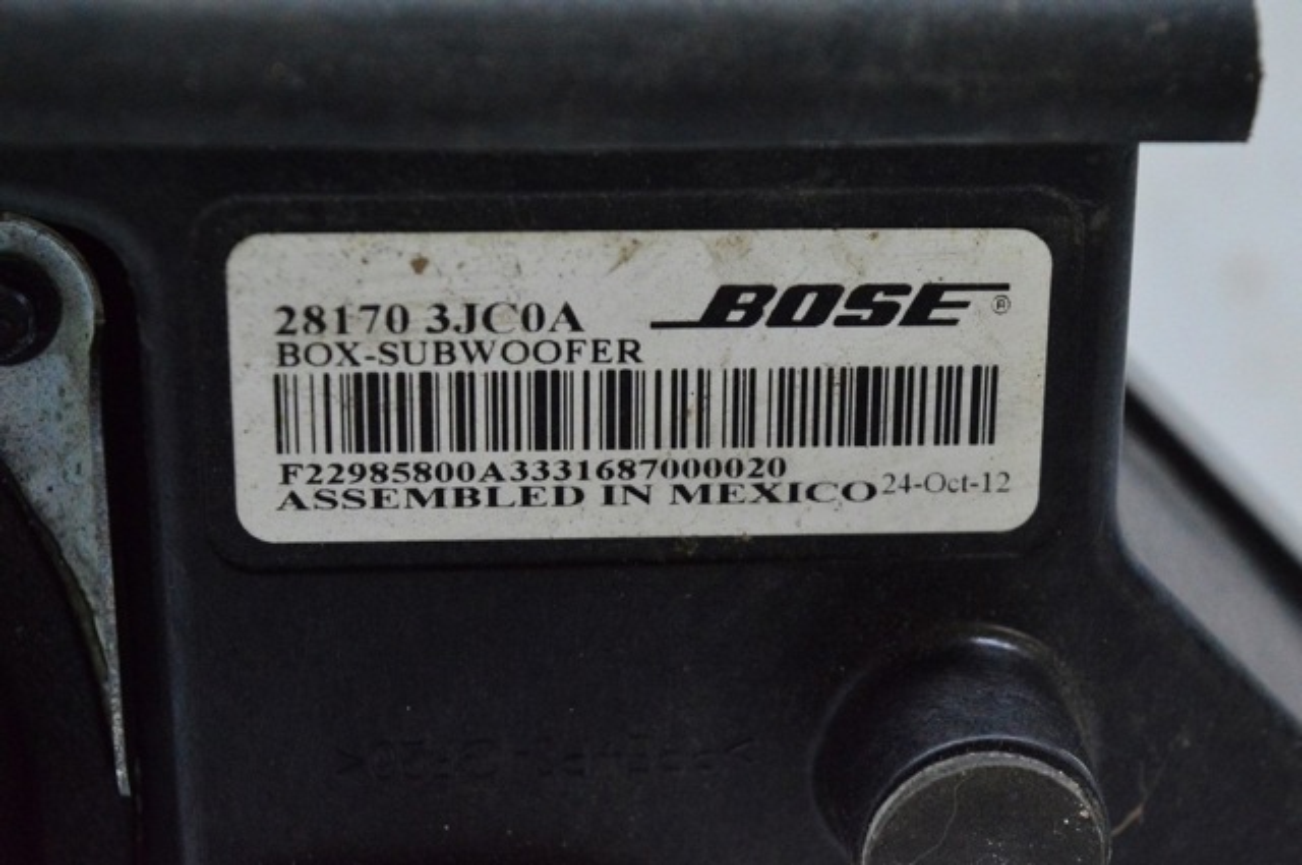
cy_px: 432
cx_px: 651
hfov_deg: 24.6
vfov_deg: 16.5
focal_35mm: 82
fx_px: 2980
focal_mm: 55
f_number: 7.1
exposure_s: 1/200
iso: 6400
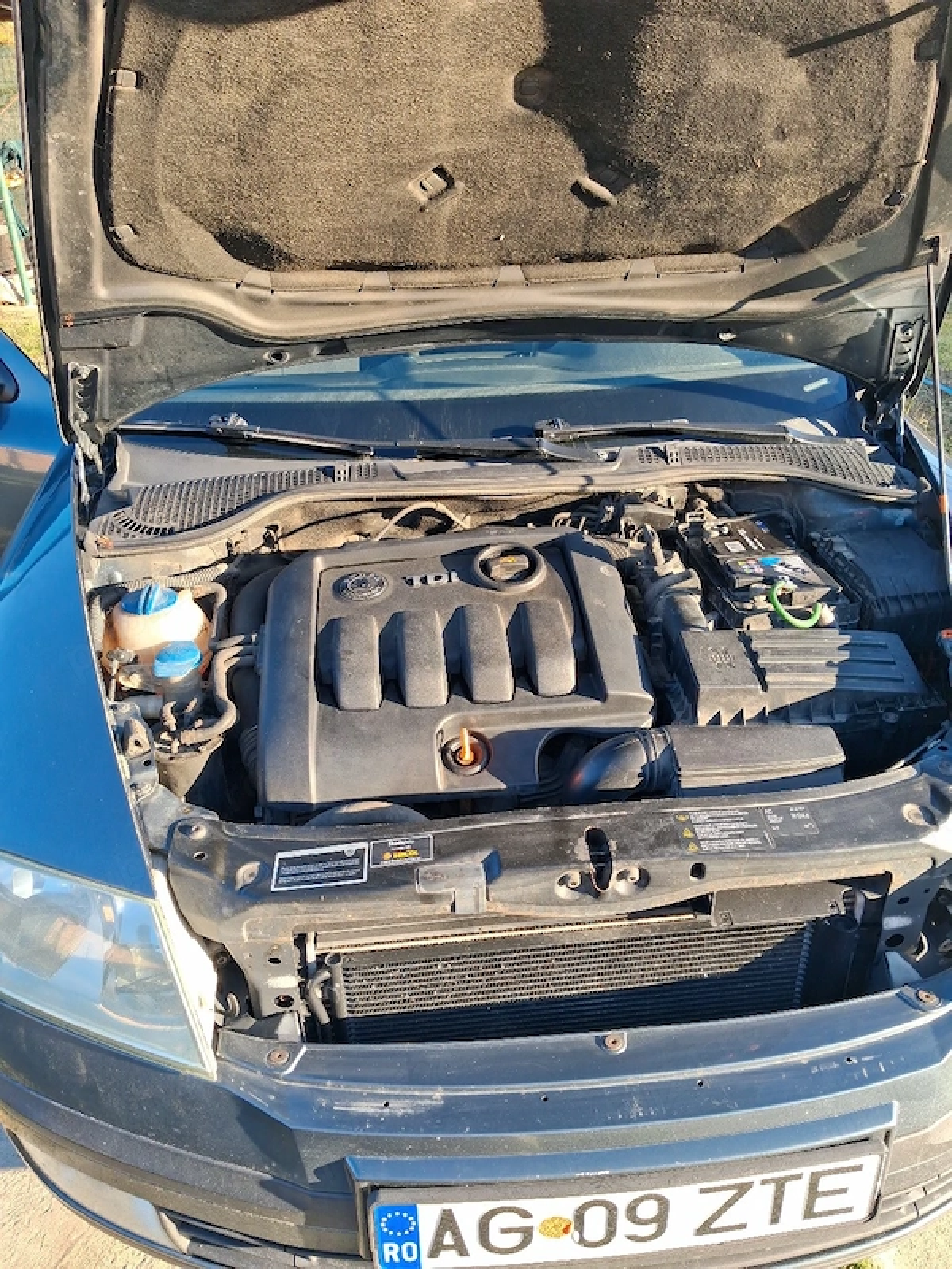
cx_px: 476
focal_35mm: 27
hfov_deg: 51.4
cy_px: 634
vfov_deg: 65.3
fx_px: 990
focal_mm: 4
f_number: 1.8
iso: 25
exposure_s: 1/120
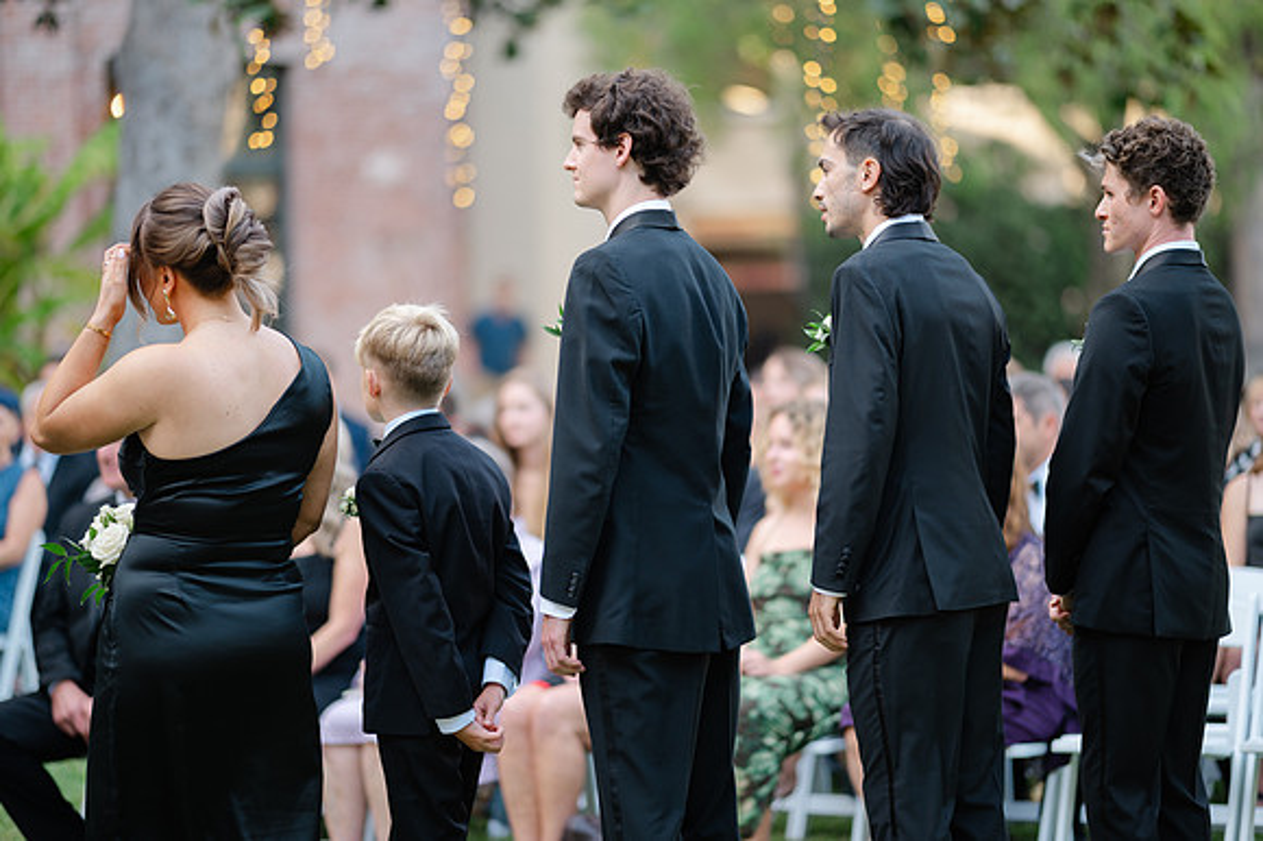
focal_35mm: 105
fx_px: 3682
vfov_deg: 13.0
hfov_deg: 19.5
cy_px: 420
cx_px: 632
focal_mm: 105
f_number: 1.4
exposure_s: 1/400
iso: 100
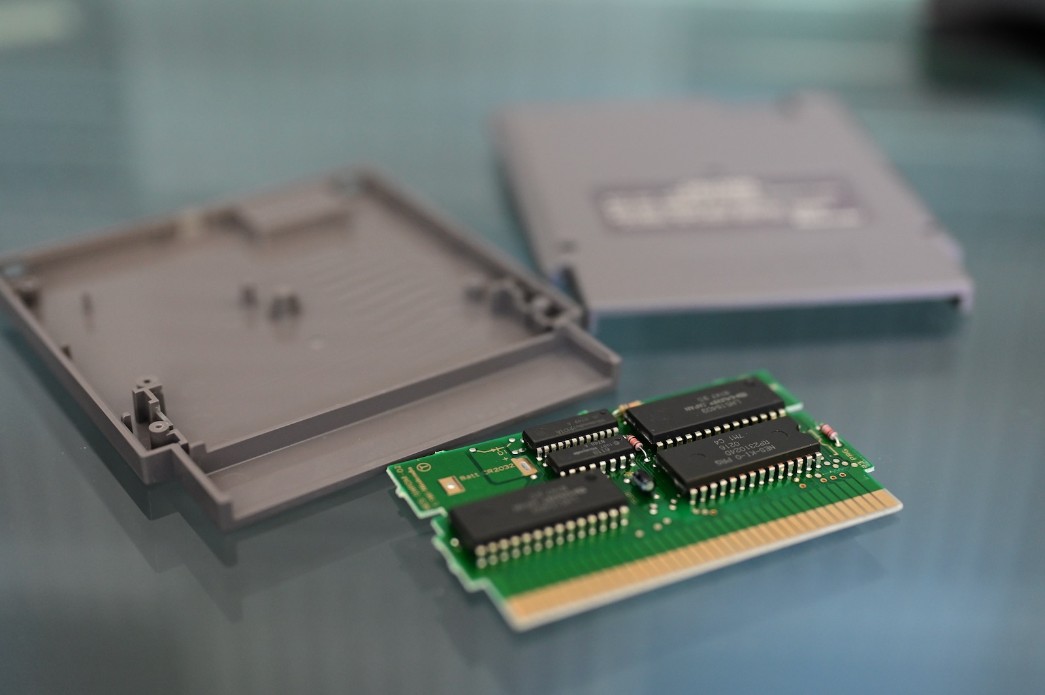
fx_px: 1451
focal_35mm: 50
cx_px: 522
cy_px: 348
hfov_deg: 39.6
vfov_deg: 27.0
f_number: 2.2
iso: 2500
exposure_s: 1/100
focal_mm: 50
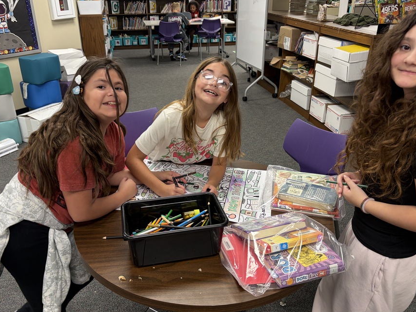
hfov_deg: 58.4
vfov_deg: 45.4
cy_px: 156
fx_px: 372
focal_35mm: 31
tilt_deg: -23.5
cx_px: 203
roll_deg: +0.5
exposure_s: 1/61
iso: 125
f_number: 1.6
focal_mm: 5.96
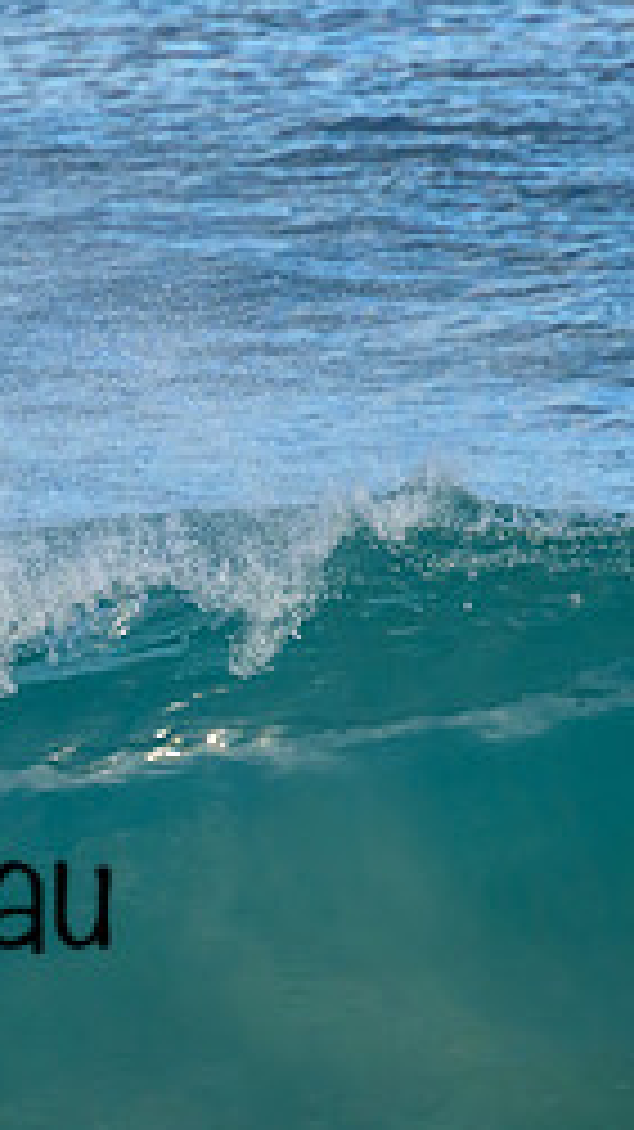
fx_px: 47897
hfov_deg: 0.8
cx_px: -364
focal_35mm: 1601
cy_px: 844
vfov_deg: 1.3
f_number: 11
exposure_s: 1/1600
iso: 2800
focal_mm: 660
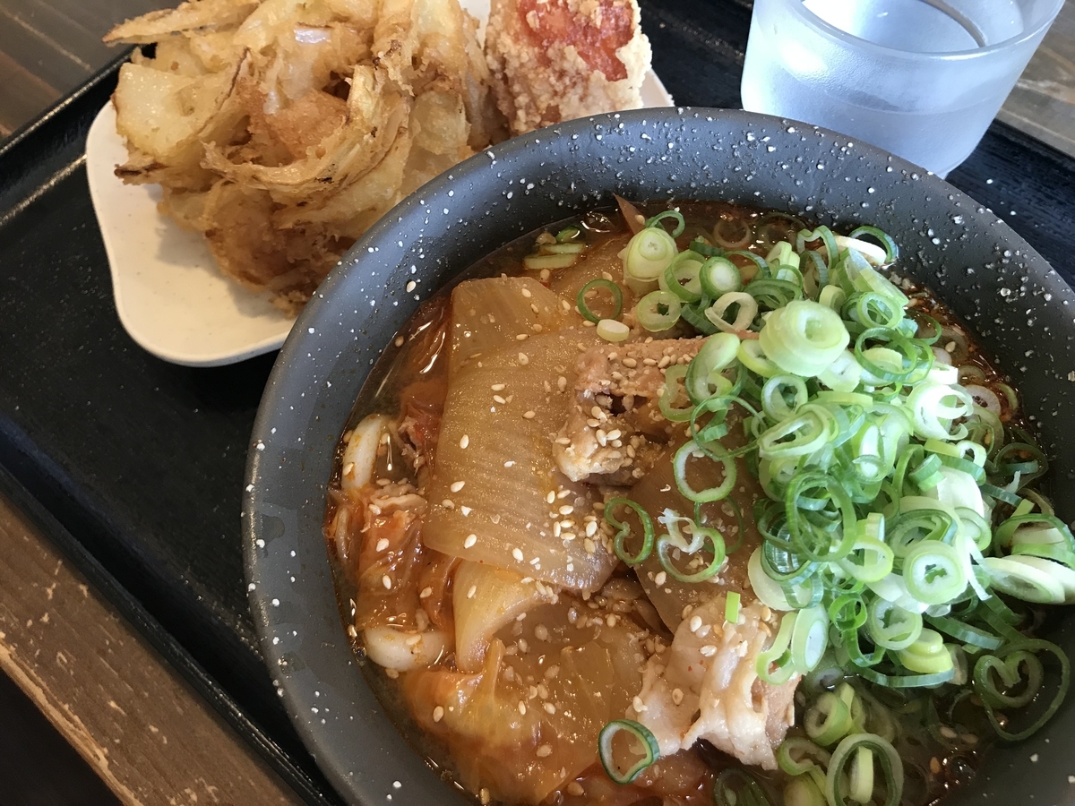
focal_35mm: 28
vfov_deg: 49.7
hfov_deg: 63.4
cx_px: 538
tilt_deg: -64.0
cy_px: 403
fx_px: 870
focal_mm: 3.99
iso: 32
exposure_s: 1/30
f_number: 1.8
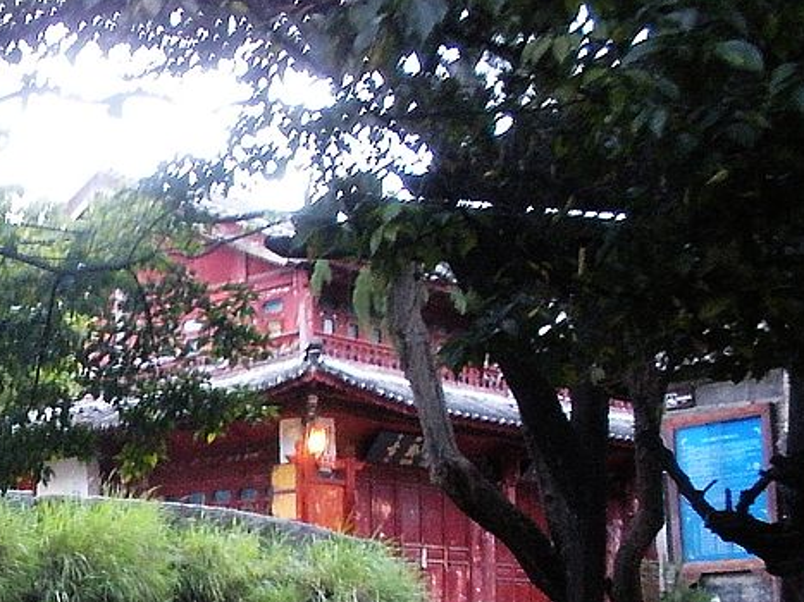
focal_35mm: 79
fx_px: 1834
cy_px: 600
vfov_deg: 18.2
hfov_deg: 23.5
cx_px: -28
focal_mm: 6.3
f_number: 3.5
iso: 400
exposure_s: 1/8.7
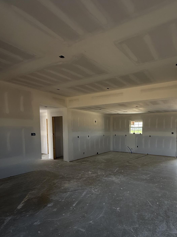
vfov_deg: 80.9
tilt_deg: -3.5
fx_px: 136
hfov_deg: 63.6
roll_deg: -0.1
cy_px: 140
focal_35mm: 20
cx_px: 124
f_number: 2.2
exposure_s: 1/99
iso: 80
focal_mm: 2.22
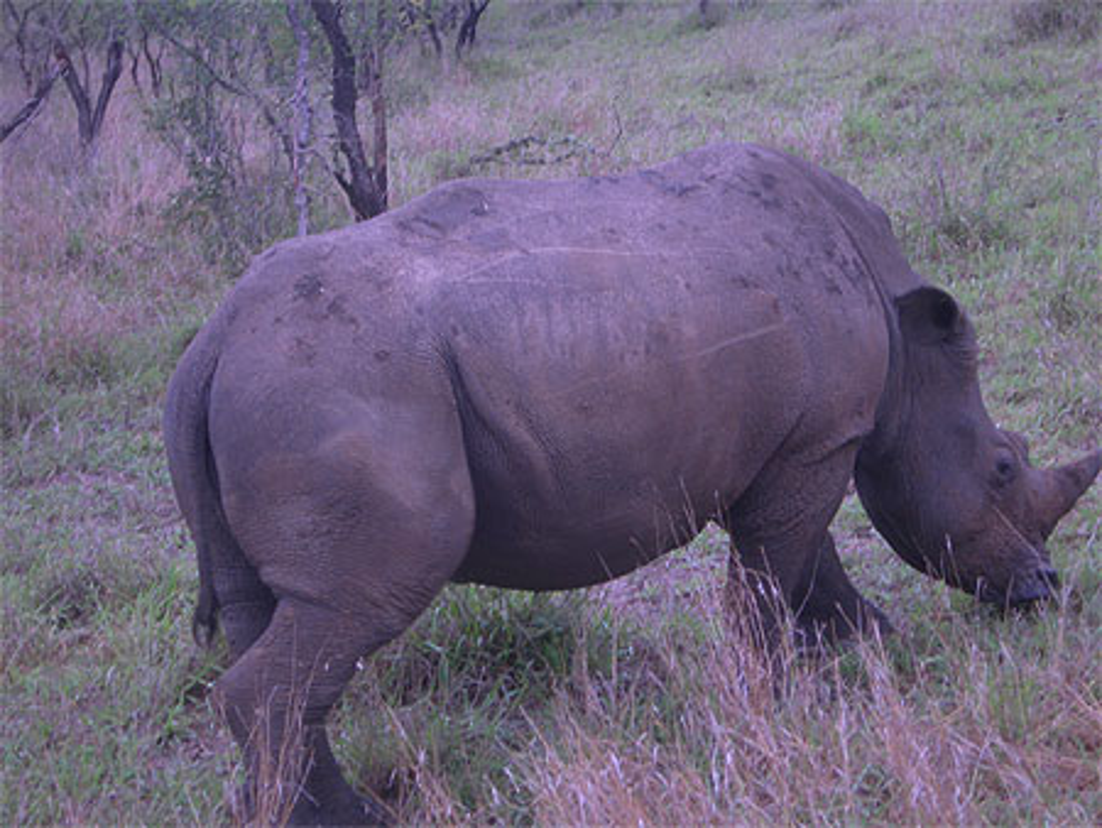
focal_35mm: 113
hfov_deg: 17.4
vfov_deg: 13.1
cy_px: 414
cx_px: 551
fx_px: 3599
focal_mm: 23.4
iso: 50
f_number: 4.9
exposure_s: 1/79.6
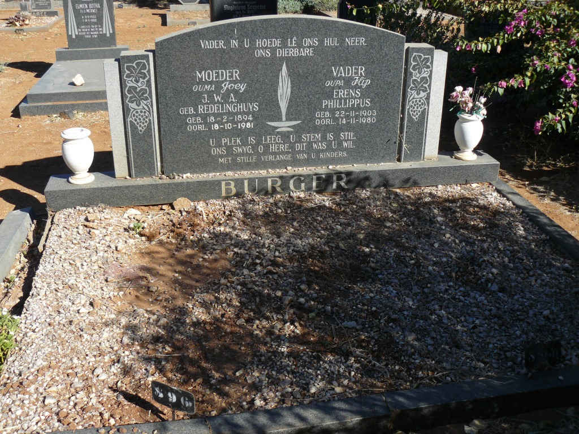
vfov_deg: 39.7
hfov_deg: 51.4
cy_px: 217
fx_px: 602
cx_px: 290
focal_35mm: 36
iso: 100
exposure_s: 1/640
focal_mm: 6
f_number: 3.6
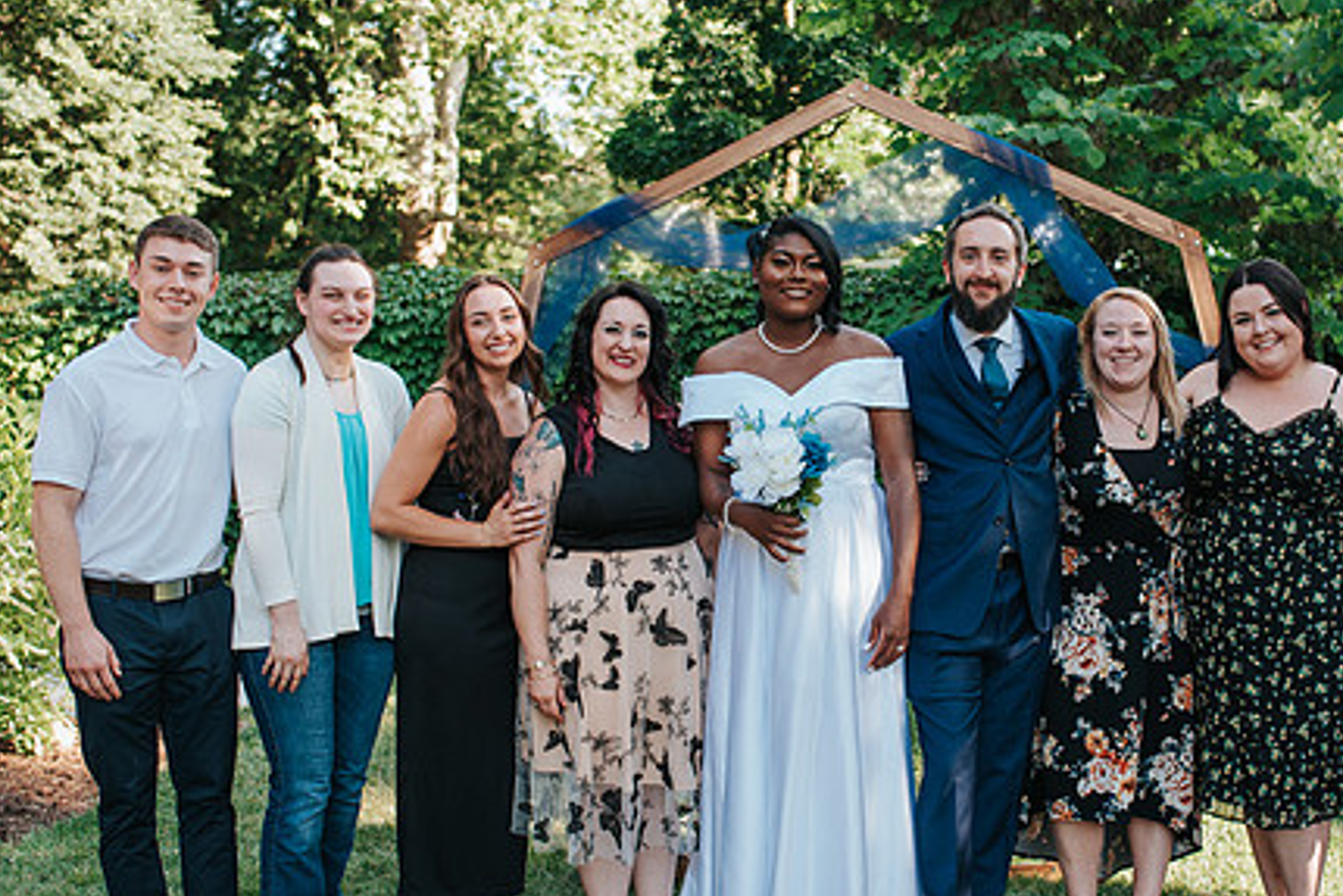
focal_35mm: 52
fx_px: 1940
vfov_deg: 26.0
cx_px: 823
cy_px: 482
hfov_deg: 38.0
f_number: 3.2
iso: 360
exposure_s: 1/500
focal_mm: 35
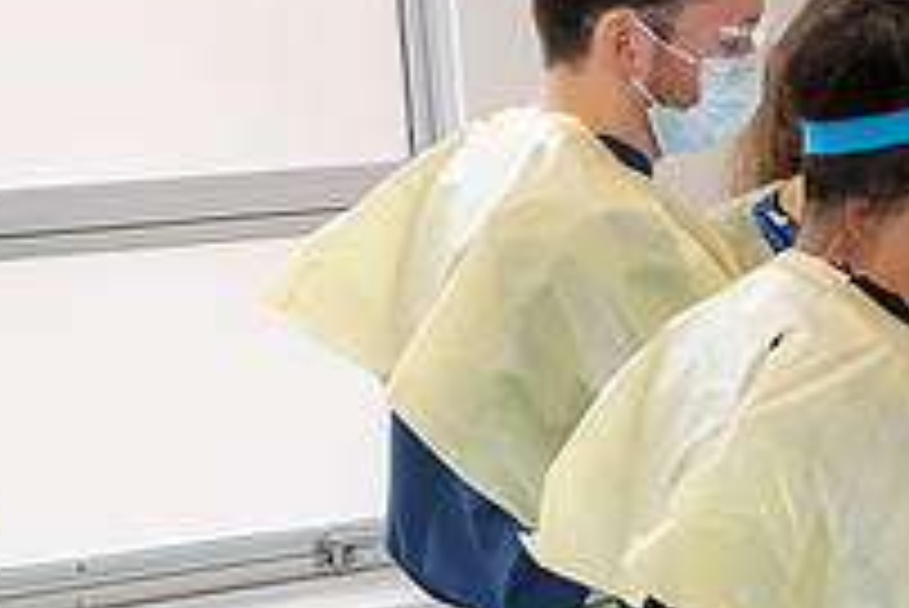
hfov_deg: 17.4
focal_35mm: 109
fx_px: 2754
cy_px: 232
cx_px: 1233
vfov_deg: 12.6
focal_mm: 38
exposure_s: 1/200
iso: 400
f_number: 4
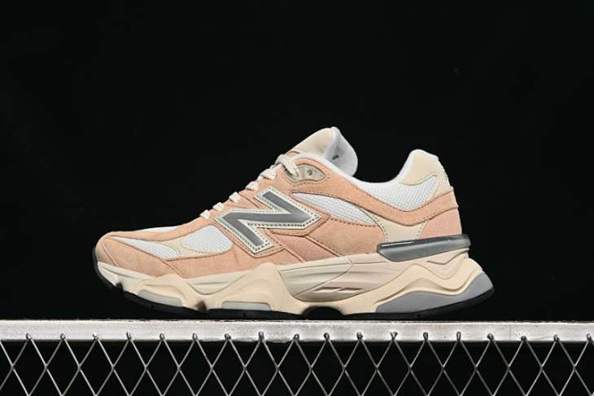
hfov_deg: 27.0
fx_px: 1237
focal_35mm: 75
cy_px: 198
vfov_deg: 18.2
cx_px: 297
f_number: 6.3
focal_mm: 50
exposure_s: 1/60
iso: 160
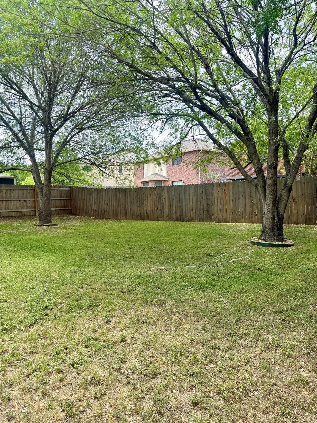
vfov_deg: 71.6
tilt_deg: +1.3
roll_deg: +2.5
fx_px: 293
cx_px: 158
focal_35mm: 24
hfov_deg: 56.8
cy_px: 212
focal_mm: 6.76
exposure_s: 1/1585
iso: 100
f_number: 1.78
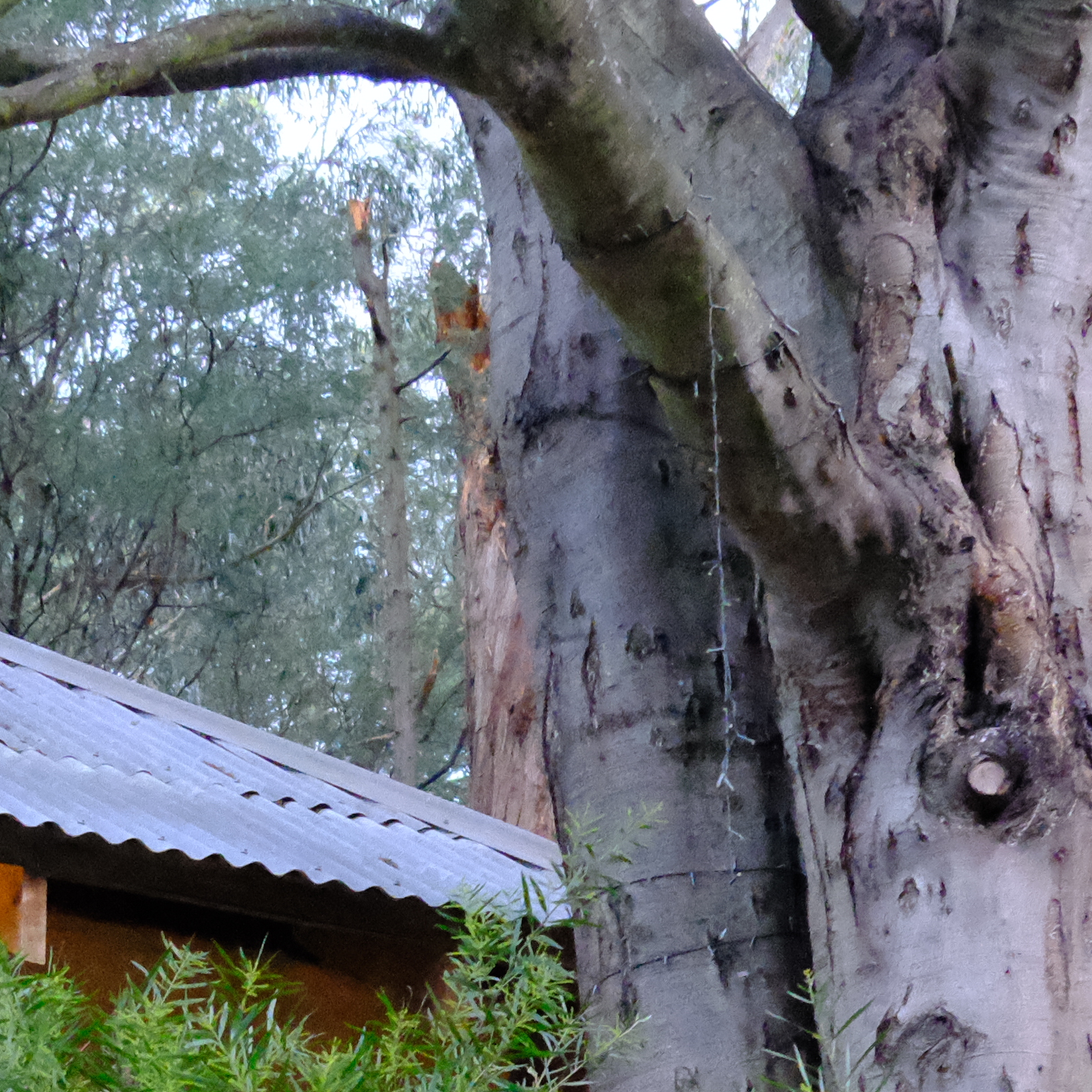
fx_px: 4319
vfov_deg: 13.9
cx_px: 355
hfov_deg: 14.4
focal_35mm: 121
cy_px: 1369
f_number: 3.6
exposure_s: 1/180
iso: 12800
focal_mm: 20.1
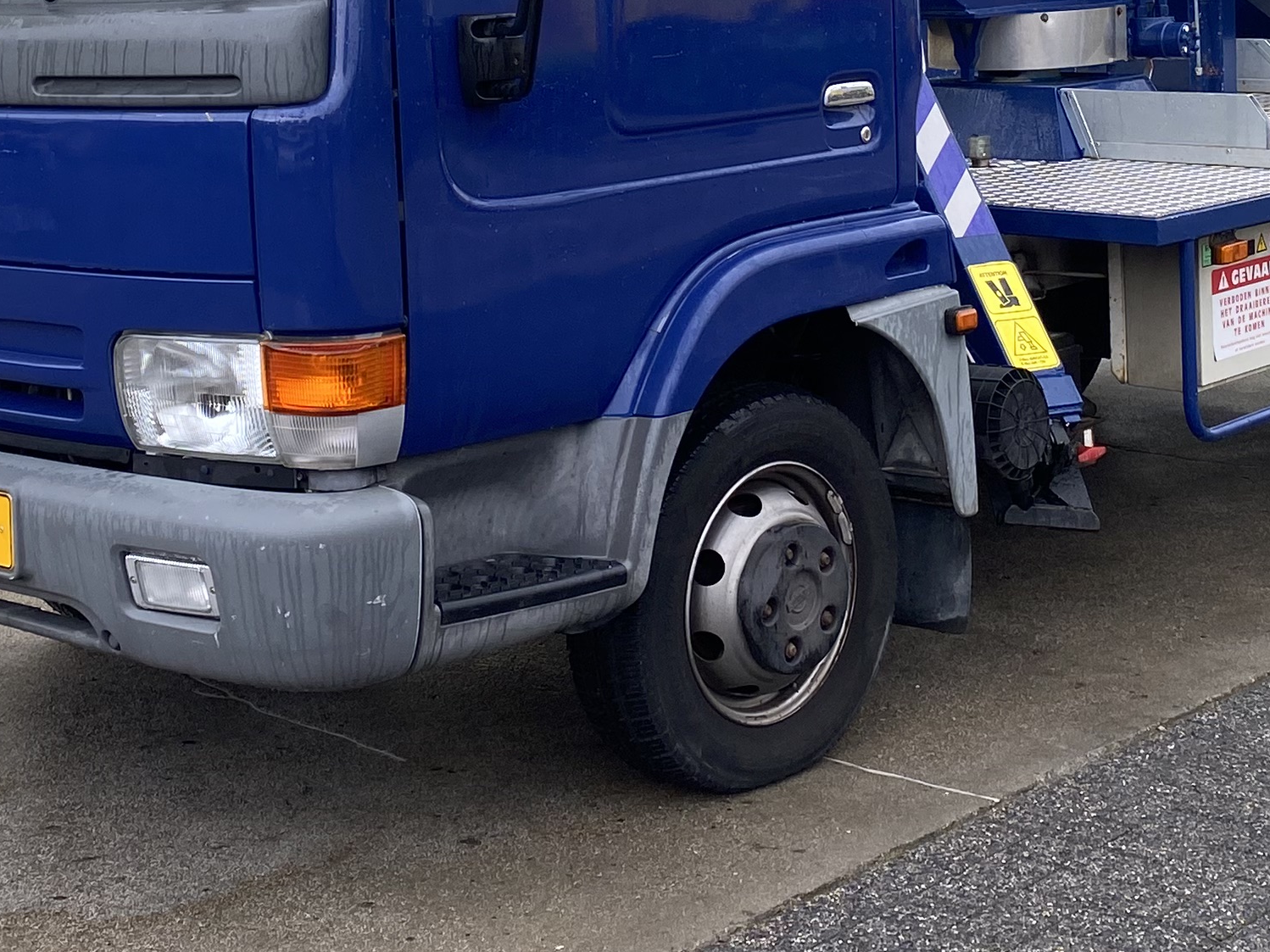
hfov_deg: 27.8
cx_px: 654
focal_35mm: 70
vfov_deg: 20.4
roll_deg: +0.6
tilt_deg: -2.2
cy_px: 32
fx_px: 2568
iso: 32
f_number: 1.8
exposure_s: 1/198
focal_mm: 4.25
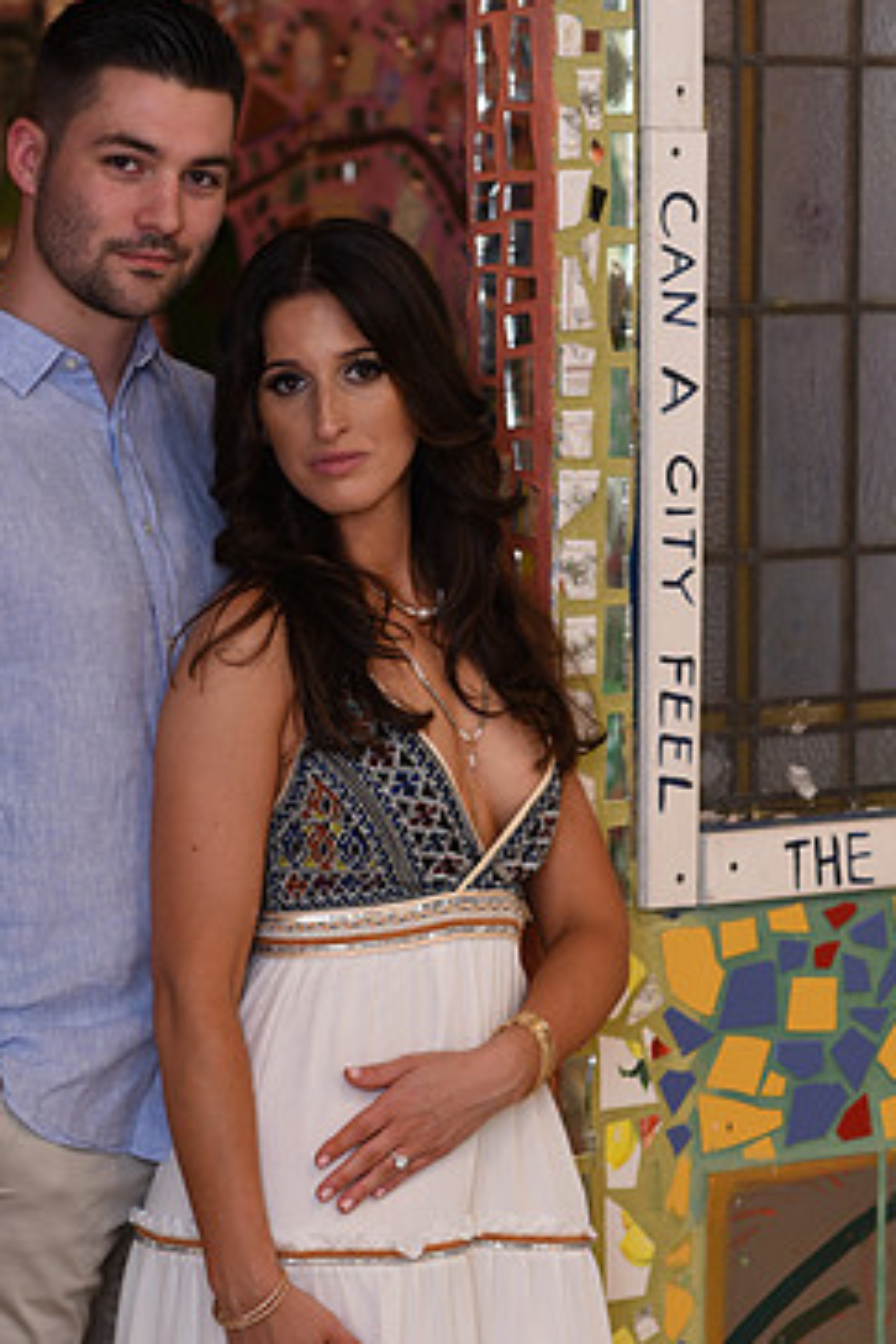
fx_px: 5077
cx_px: 198
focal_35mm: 136
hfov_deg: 10.1
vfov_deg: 15.1
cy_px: 829
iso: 320
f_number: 3.5
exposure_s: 1/60
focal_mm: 85
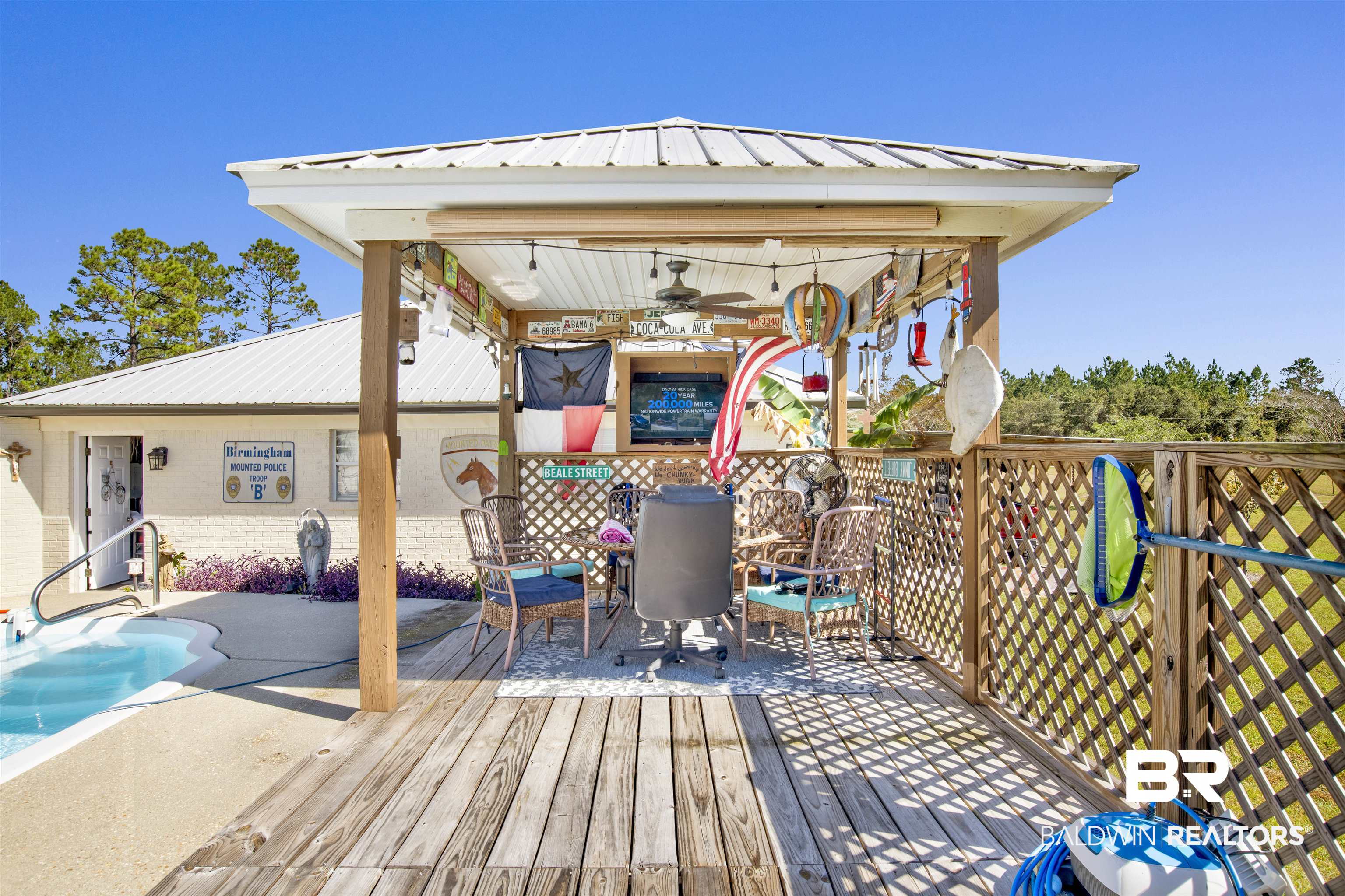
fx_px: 785
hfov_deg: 81.2
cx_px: 672
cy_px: 448
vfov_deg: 59.5
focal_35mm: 21
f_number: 11
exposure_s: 1/400
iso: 200
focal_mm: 21
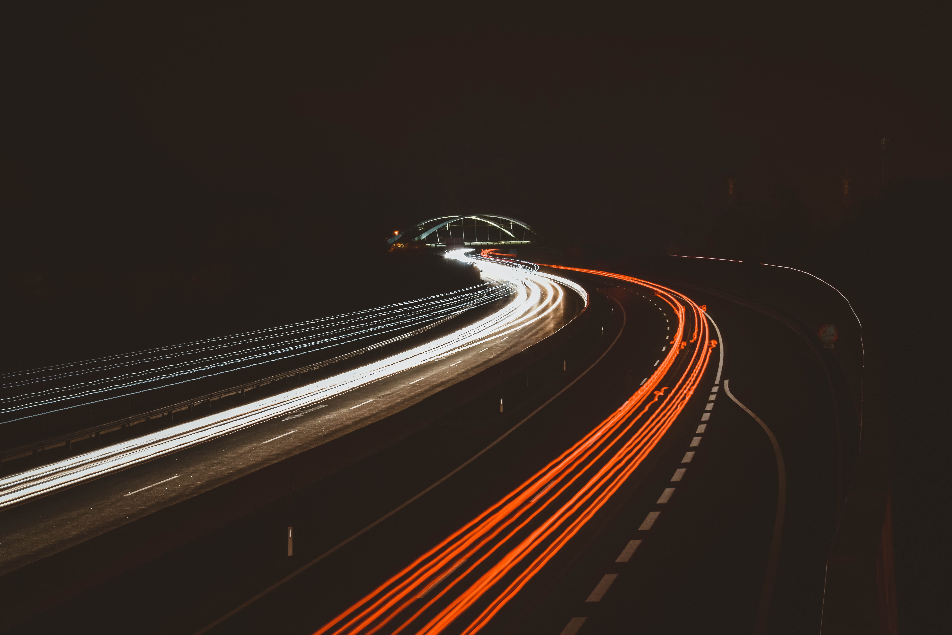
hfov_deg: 21.7
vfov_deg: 14.6
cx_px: 476
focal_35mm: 94
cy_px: 318
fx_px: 2486
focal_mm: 62
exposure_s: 47
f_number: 22
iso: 100
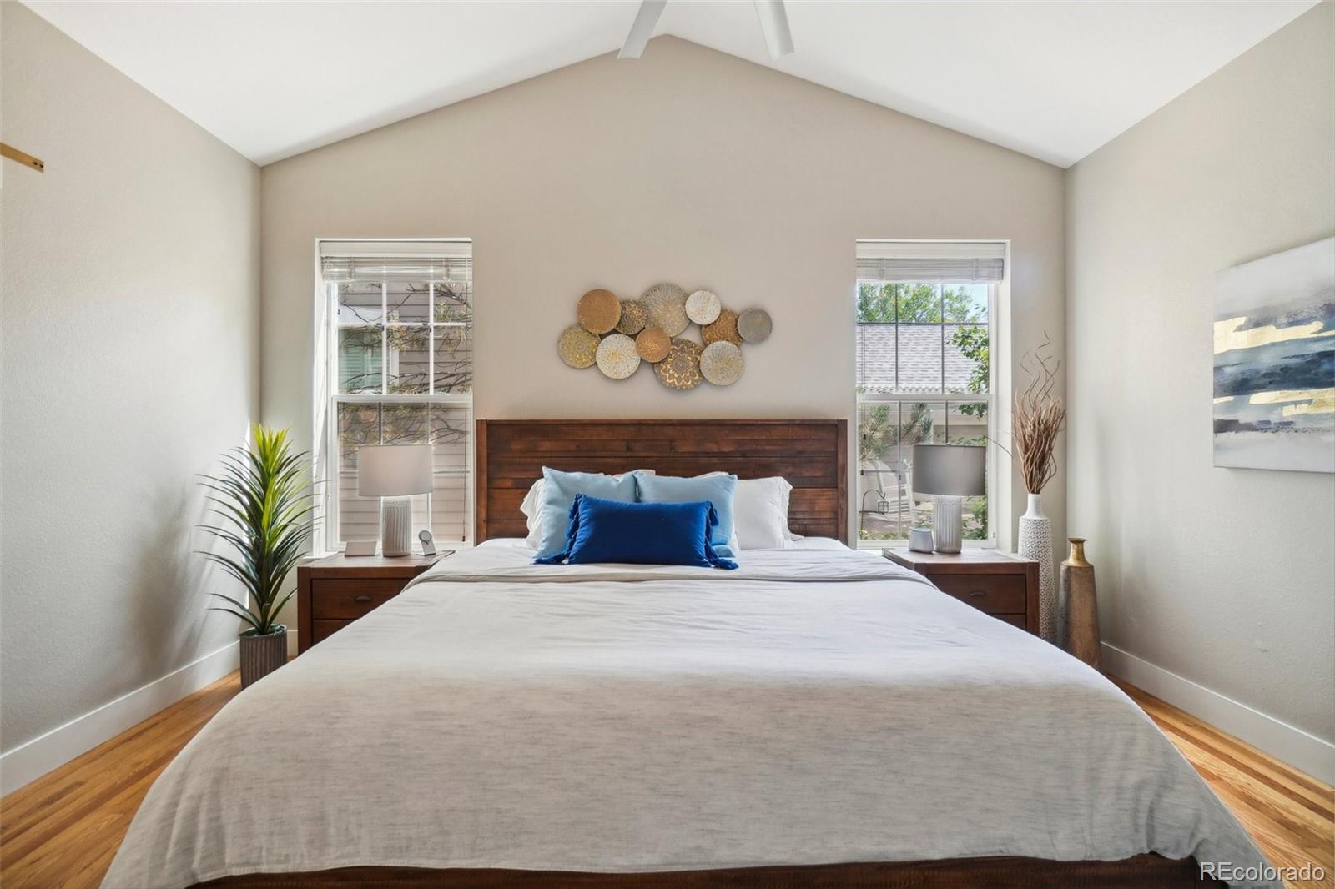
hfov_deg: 100.4
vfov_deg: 77.3
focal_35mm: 15
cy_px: 444
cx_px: 668
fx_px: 556
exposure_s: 1/25
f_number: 8
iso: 400
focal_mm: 10
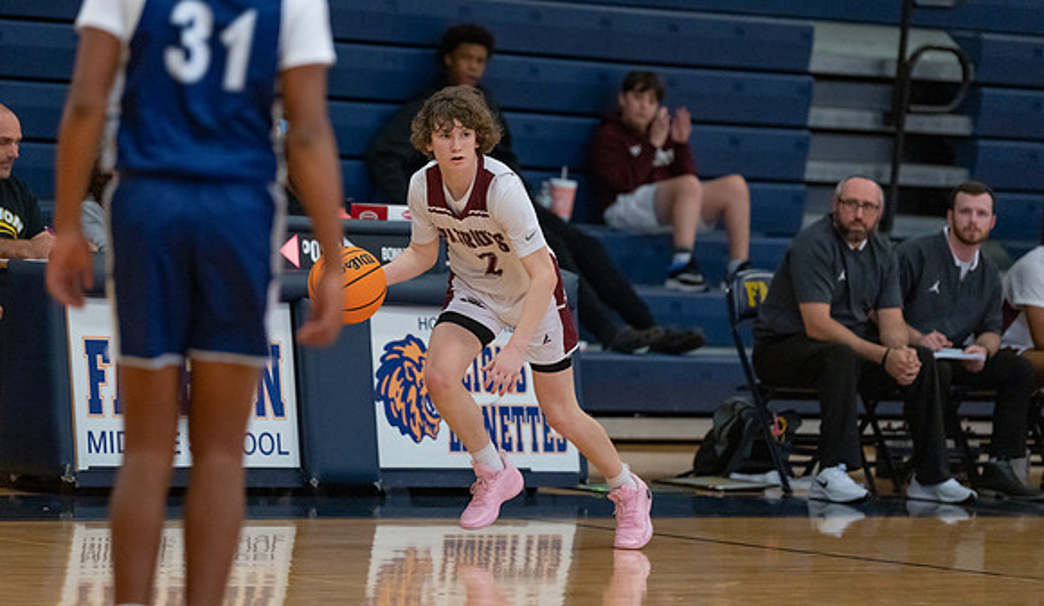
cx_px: 474
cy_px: 219
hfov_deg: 9.3
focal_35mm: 231
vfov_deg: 5.4
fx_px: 6451
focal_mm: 200
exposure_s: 1/1000
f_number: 2.8
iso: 4000
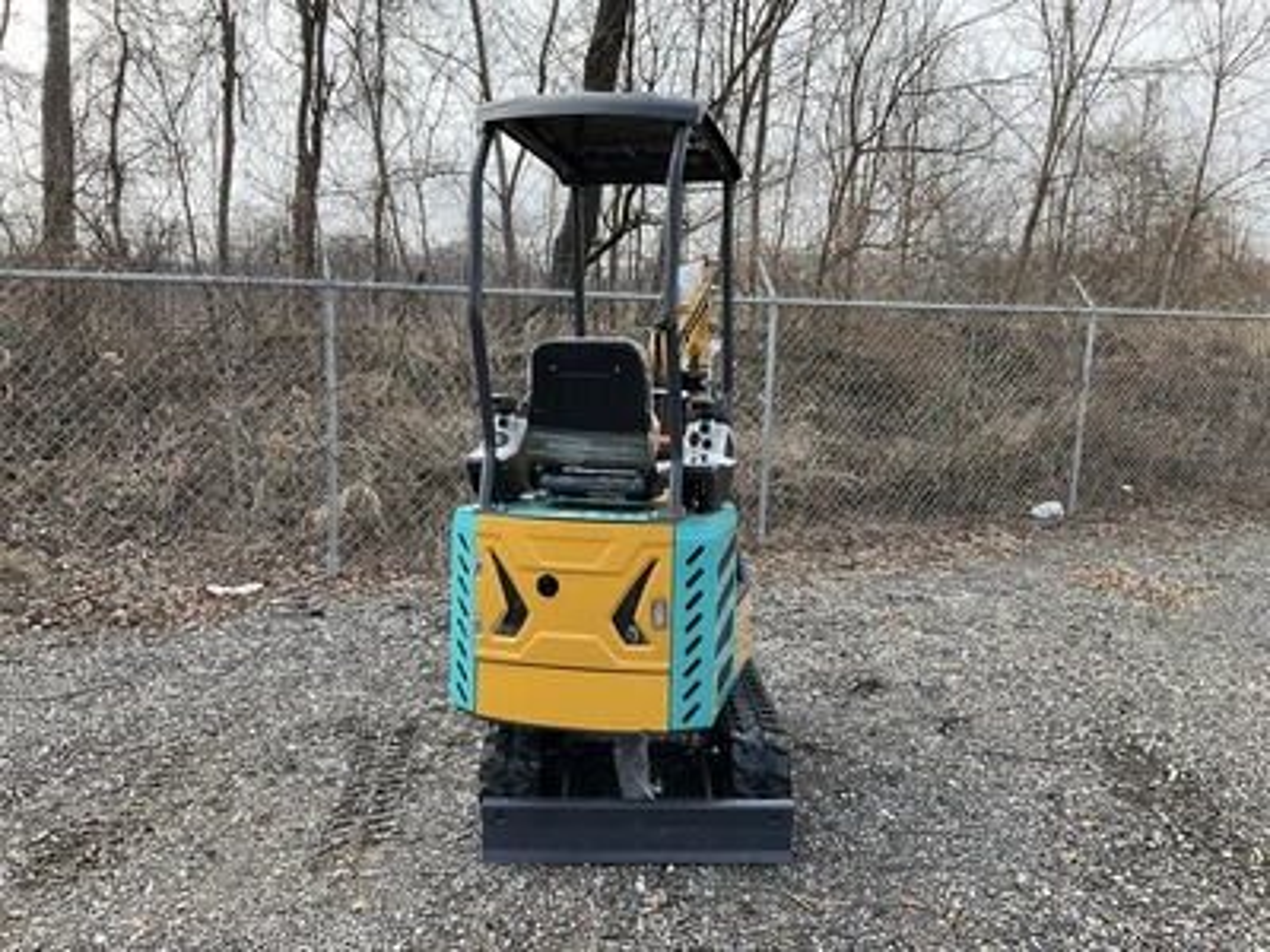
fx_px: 1064
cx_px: 635
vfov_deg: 48.2
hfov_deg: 61.7
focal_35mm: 29
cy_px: 476
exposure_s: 1/759
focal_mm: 3
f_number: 1.8
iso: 25
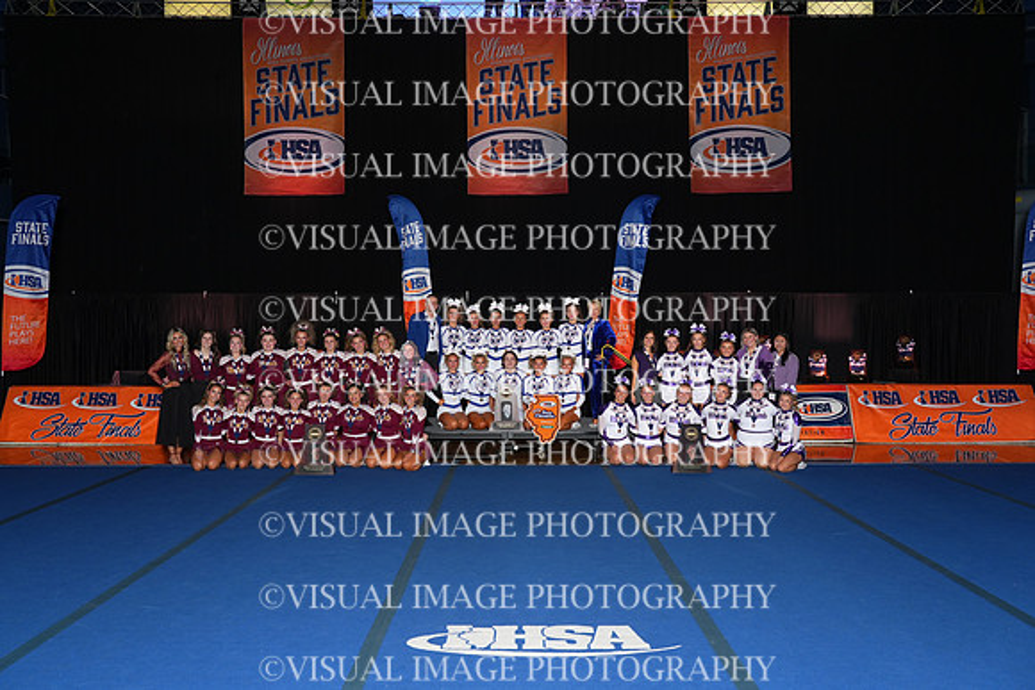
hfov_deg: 58.7
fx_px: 920
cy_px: 345
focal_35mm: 32
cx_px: 518
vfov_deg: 41.1
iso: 1000
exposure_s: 1/160
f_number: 8
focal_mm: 32
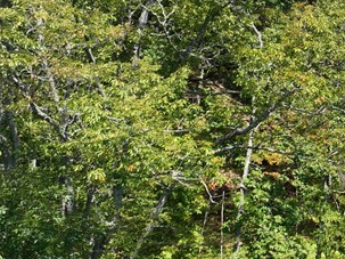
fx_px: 807
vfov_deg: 18.1
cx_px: 460
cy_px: 86
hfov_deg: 21.6
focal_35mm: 81
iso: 100
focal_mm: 12.29
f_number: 2.8
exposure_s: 1/1250
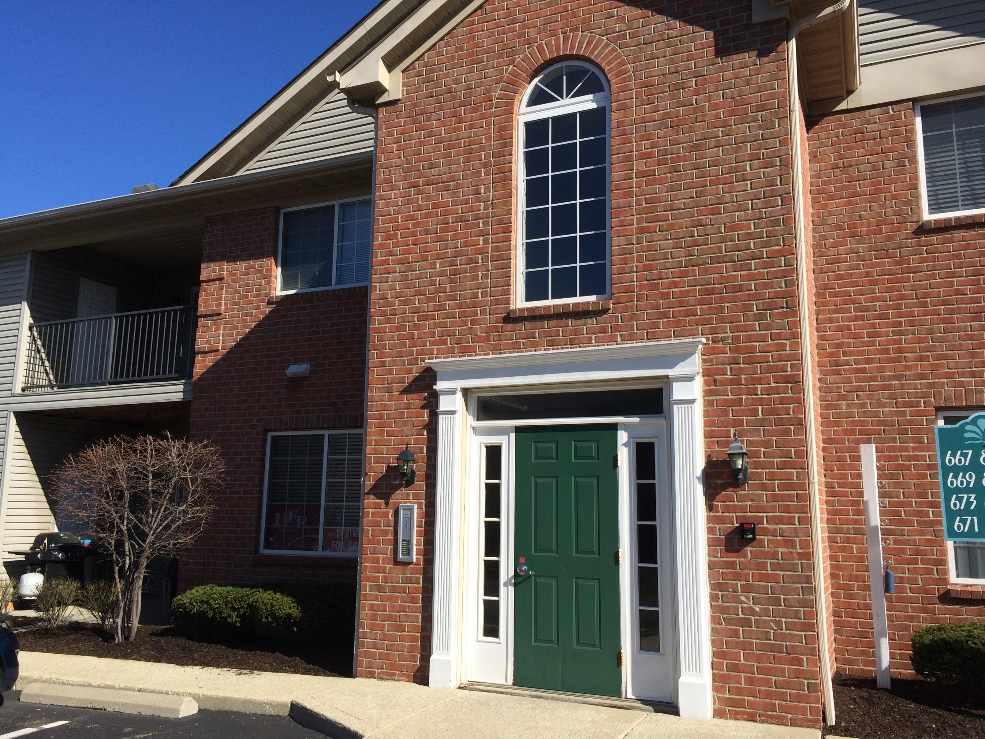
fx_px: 825
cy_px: 370
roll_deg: +0.1
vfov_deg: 48.2
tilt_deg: +9.3
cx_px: 492
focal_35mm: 29
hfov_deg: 61.7
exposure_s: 1/2564
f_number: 2.2
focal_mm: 4.15
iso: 32
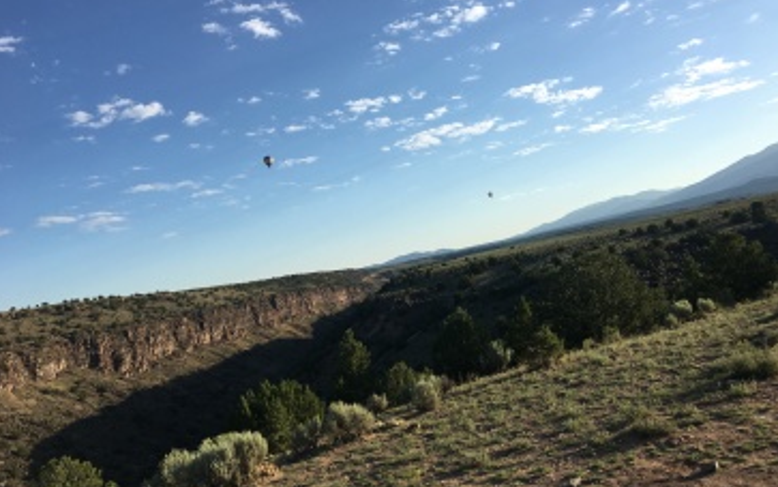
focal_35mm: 31
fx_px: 657
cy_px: 277
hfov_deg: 61.2
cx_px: 388
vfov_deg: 40.5
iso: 25
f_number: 2.2
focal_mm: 4.15
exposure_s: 1/1282
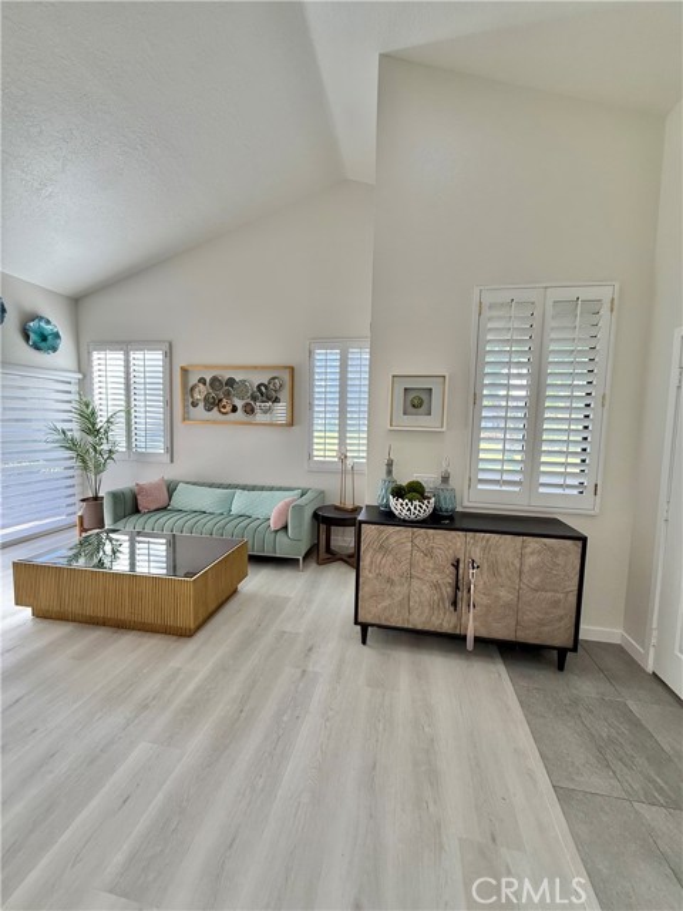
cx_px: 342
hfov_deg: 85.7
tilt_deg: -4.2
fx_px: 368
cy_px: 456
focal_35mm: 14
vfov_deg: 102.1
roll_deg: -1.6
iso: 125
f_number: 2.2
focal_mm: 2.22
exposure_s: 1/120
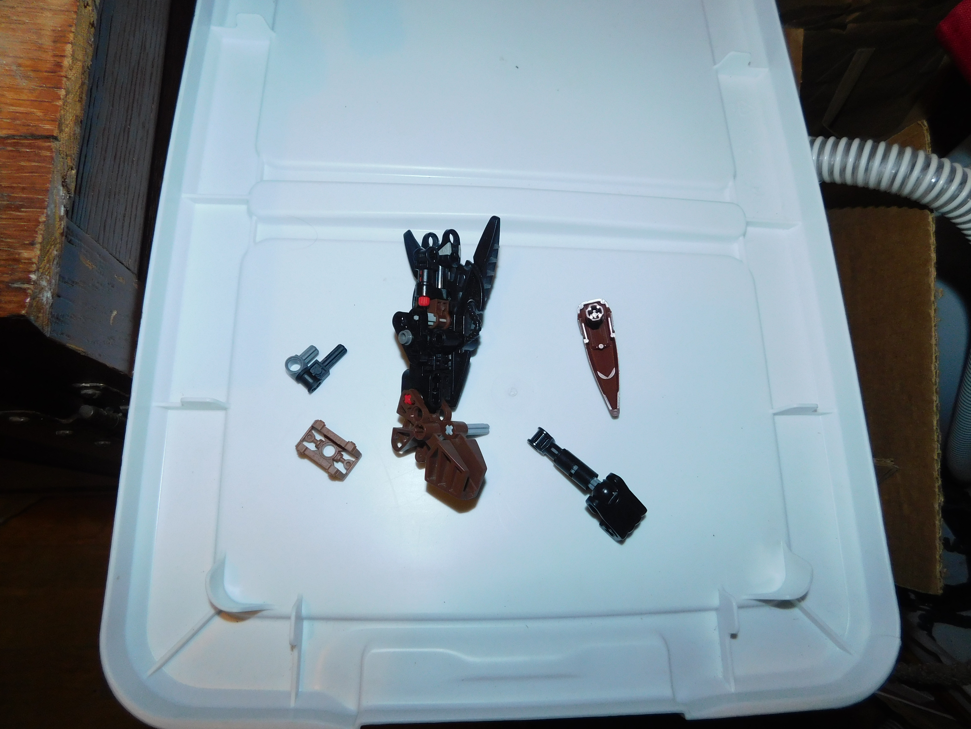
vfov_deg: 58.9
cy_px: 364
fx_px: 645
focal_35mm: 23
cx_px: 486
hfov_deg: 73.9
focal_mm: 4
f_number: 3
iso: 200
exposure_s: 1/30
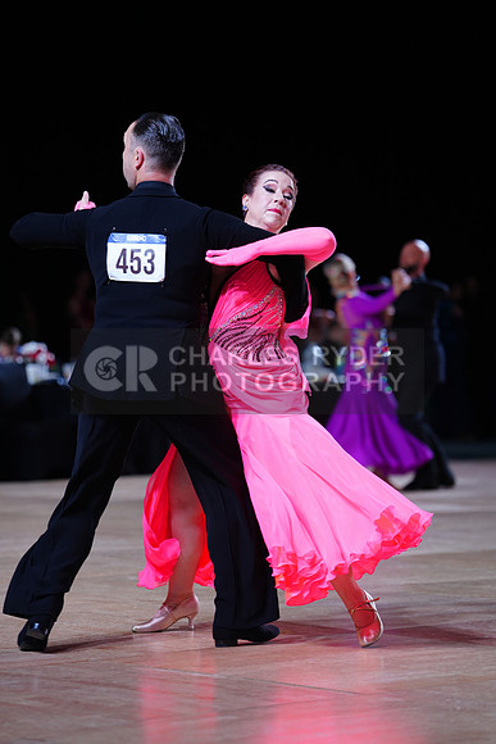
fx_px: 2664
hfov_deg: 10.6
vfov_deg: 15.9
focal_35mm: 129
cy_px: 372
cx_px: 248
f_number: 2.8
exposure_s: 1/500
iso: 500
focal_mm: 129
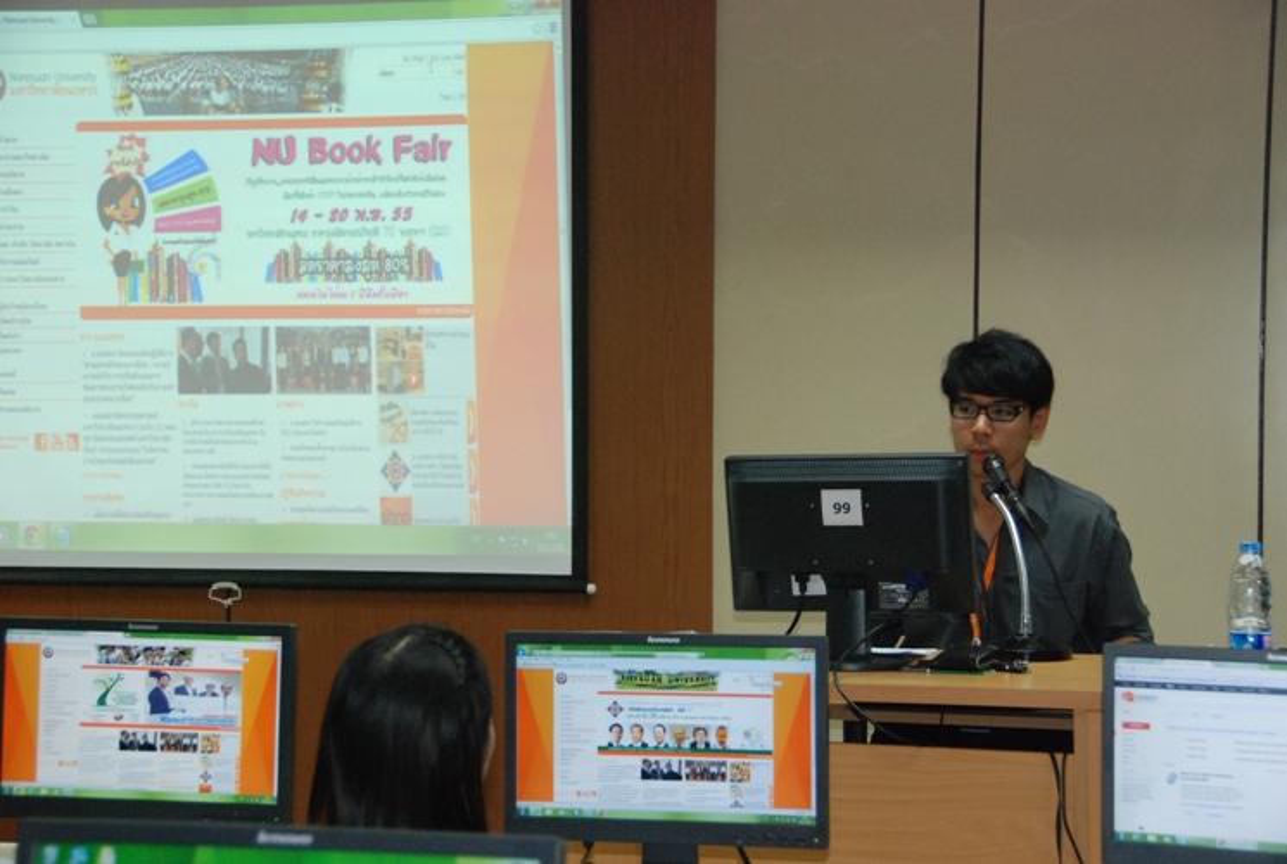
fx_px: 2794
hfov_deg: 25.9
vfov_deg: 17.6
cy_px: 432
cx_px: 644
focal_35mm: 78
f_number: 5.6
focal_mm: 52
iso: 1250
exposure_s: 1/80
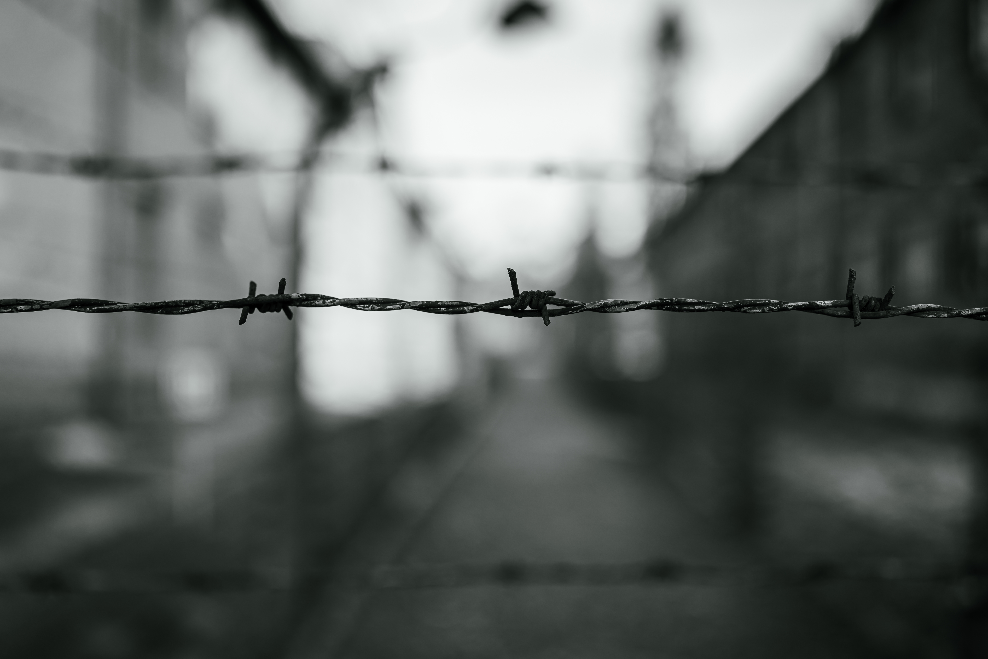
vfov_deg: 33.4
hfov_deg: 48.4
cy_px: 310
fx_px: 1098
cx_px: 534
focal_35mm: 40
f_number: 1.8
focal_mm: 35
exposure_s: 1/2500
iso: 100
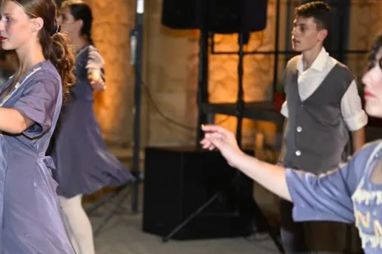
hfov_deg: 17.8
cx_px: 80
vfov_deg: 11.9
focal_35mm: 114
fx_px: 1209
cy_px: 234
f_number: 1.8
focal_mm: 50
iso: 720
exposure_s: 1/125
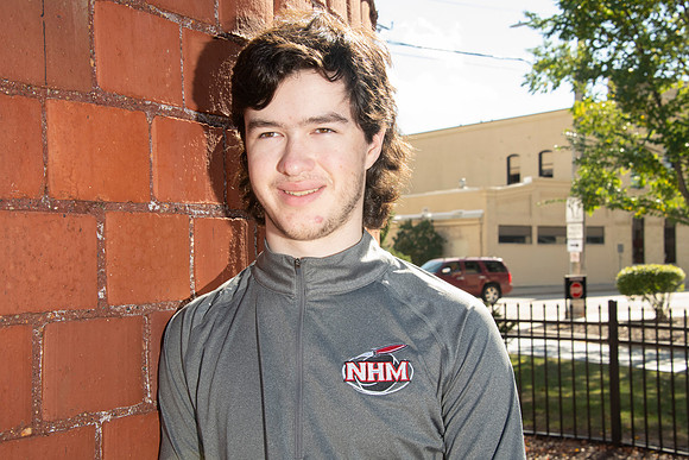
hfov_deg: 35.6
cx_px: 344
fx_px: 1072
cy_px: 230
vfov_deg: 24.2
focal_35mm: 56
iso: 800
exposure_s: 1/160
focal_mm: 56
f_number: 13
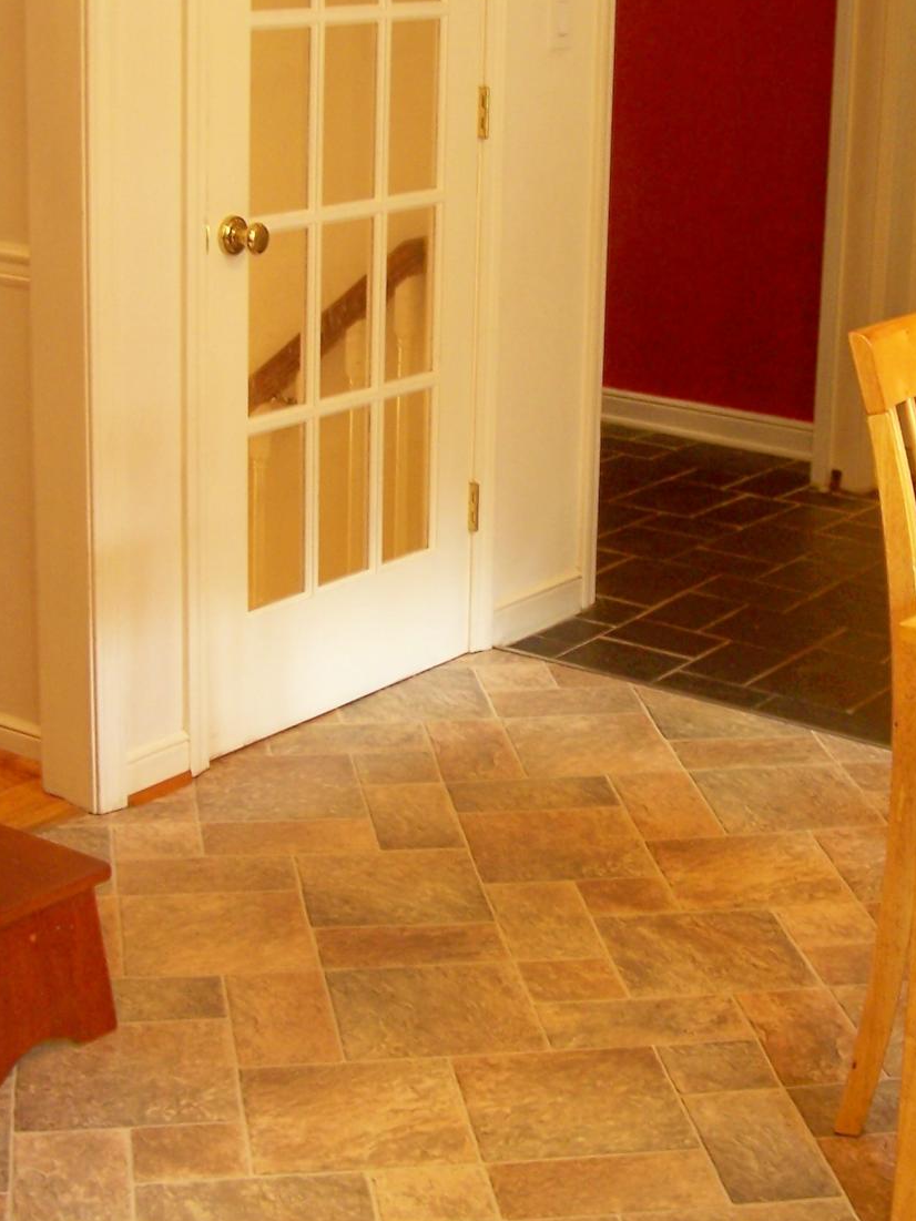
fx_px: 2434
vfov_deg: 28.1
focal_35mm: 69
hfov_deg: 21.2
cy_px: 477
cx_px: 633
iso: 64
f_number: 2.8
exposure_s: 1/4
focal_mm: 6.3
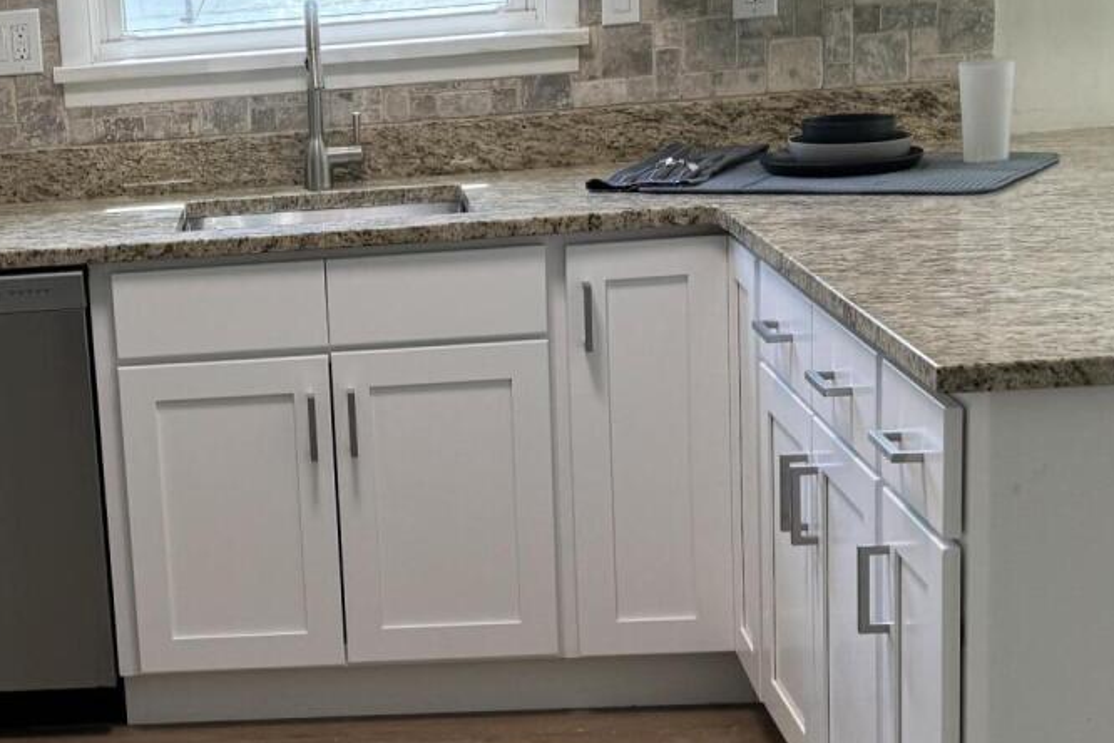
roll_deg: +4.1
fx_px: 2321
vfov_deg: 18.2
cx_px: 77
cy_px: 450
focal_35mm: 75
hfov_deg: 26.0
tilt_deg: -13.6
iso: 100
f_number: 1.78
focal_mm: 6.76
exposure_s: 1/120
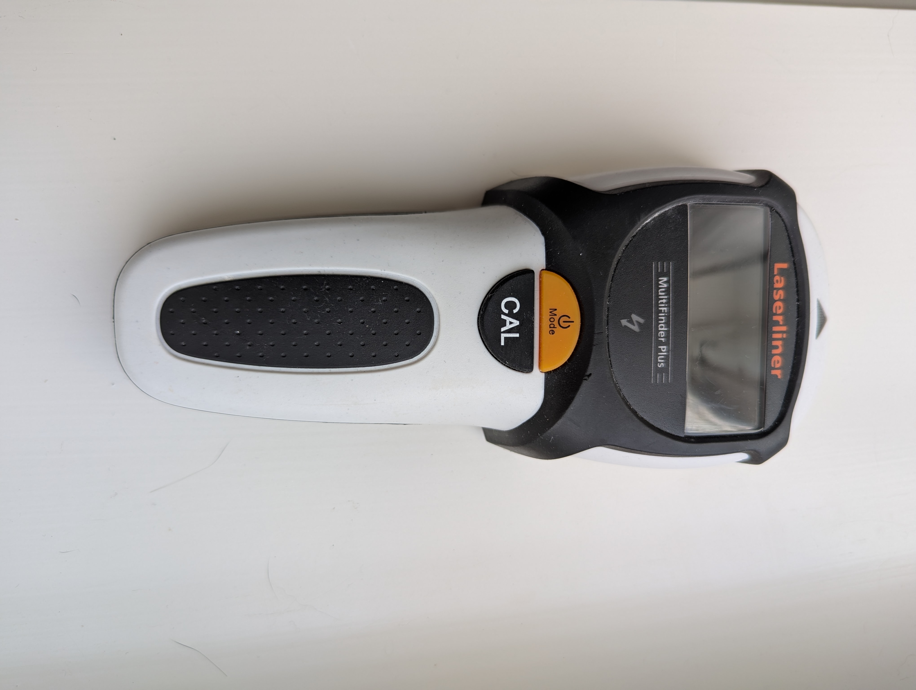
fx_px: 636
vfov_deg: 56.9
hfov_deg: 71.5
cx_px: 458
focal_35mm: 24
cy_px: 345
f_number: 1.85
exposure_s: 1/34.1
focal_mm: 6.81
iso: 41
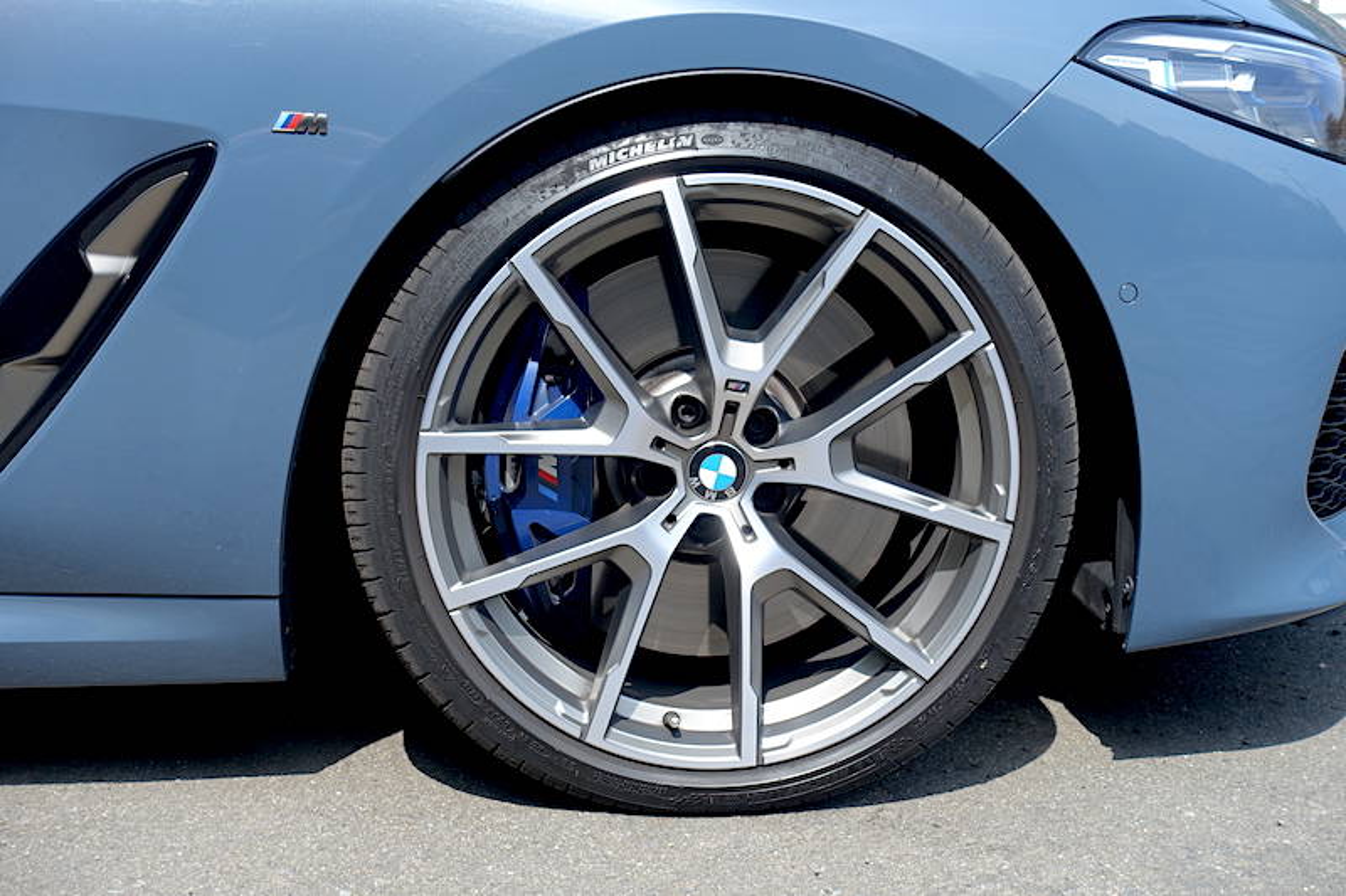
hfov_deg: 31.4
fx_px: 2392
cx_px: 673
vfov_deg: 21.2
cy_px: 448
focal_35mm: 64
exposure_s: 1/200
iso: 125
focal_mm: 23.53
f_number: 5.6
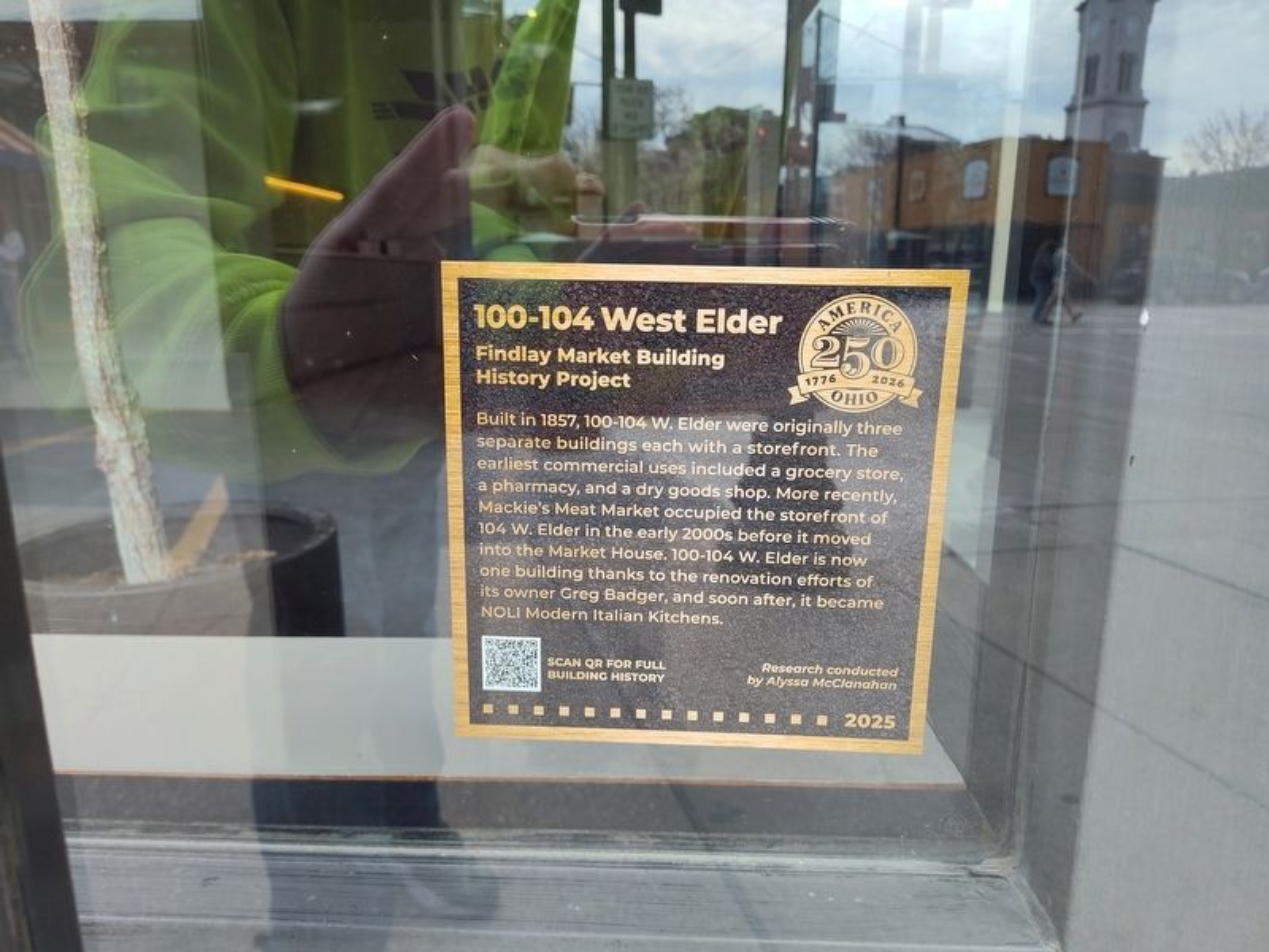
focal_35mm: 23
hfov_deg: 73.9
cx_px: 634
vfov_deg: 58.9
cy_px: 476
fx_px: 843
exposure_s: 1/354
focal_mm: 5.56
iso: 100
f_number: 1.8
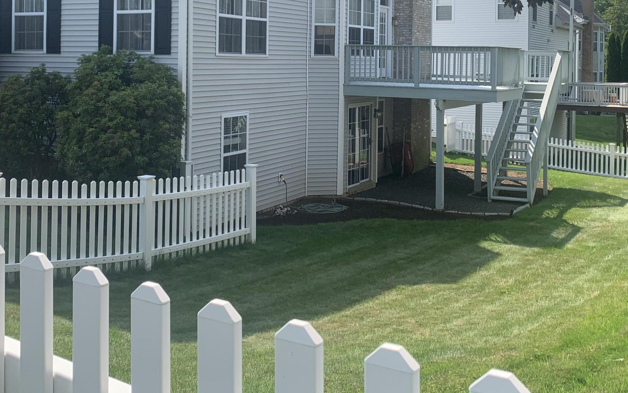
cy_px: 70
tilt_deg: -1.0
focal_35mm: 44
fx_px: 753
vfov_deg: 28.5
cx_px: 332
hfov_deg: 45.2
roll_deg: +0.1
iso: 25
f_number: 1.8
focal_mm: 4.25
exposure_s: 1/1111
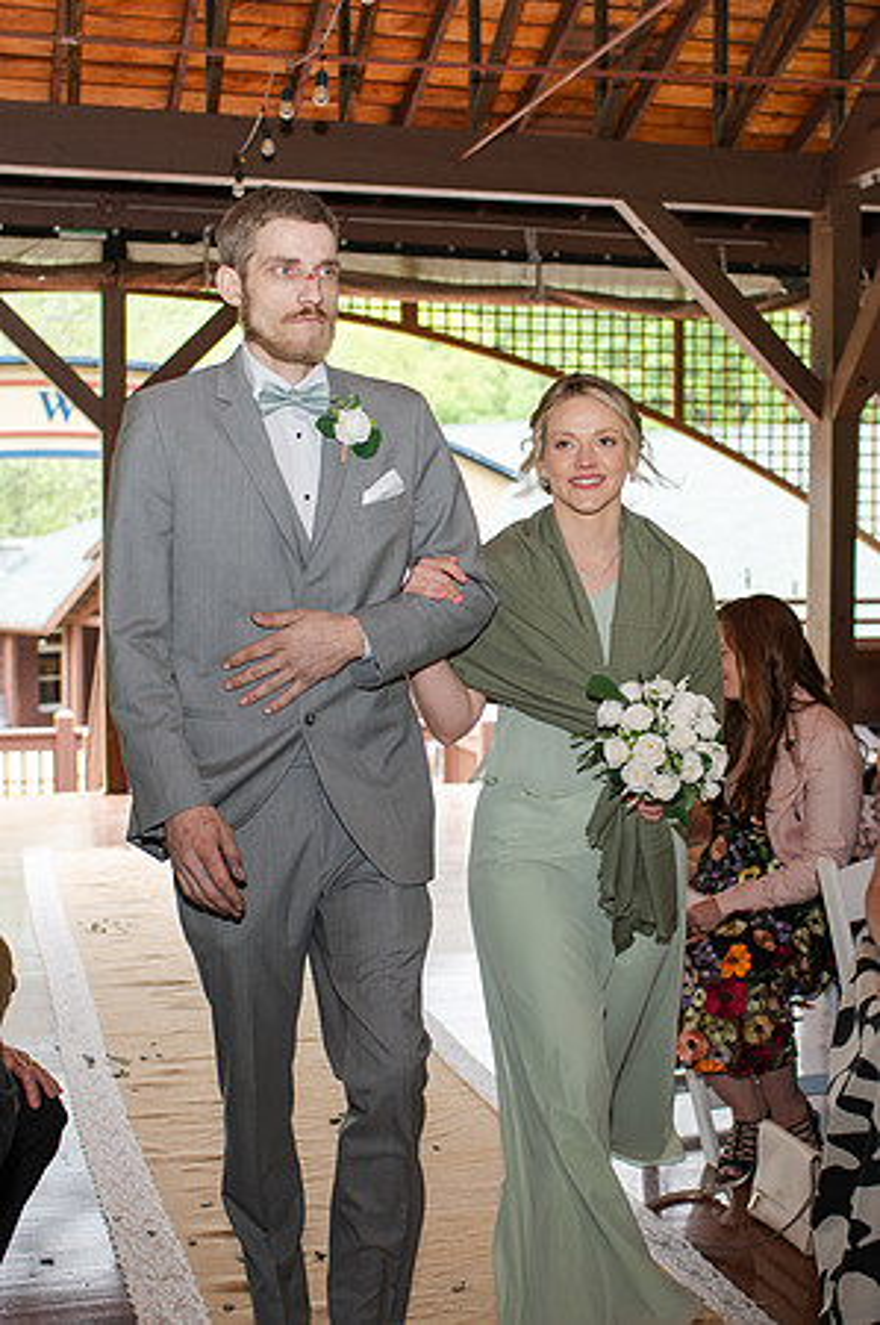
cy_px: 662
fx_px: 1932
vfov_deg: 37.8
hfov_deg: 25.6
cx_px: 563
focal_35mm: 53
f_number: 3.2
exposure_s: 1/200
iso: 500
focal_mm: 35
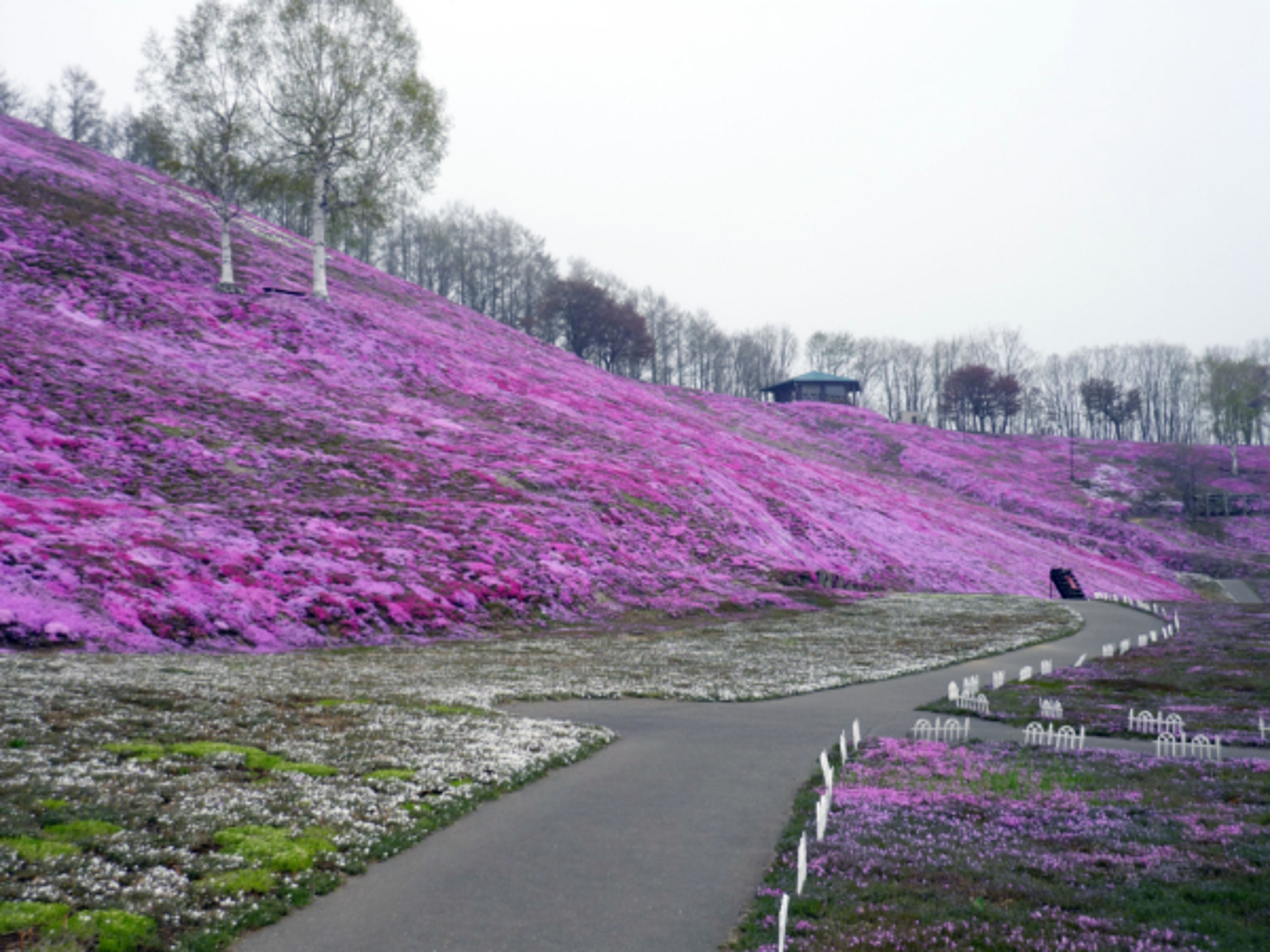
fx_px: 1614
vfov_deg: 32.9
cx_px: 635
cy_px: 476
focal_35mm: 44
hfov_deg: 42.9
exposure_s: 1/200
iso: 100
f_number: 3
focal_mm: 7.2
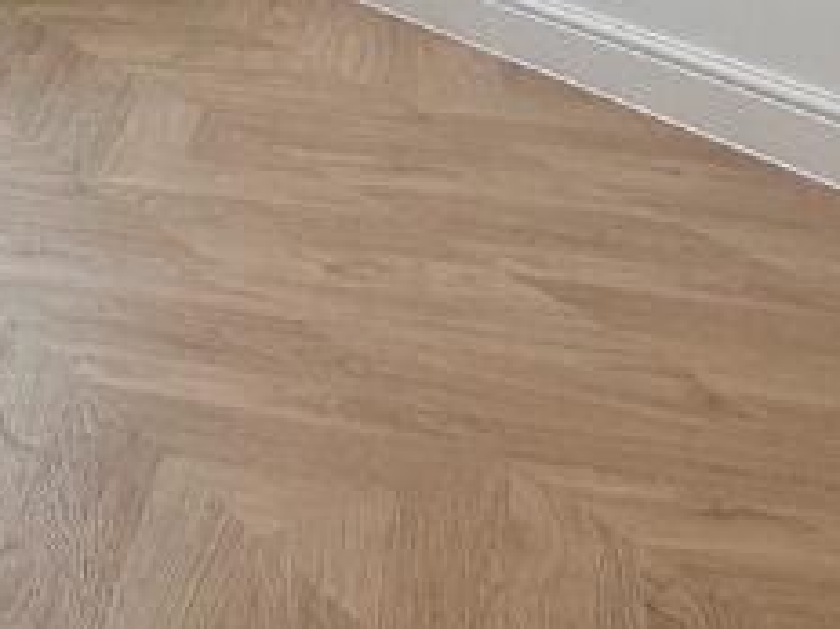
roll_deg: +0.1
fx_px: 1504
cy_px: -411
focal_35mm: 62
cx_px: -338
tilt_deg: -2.3
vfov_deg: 19.4
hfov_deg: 25.4
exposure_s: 1/100
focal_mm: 2.22
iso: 100
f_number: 2.2
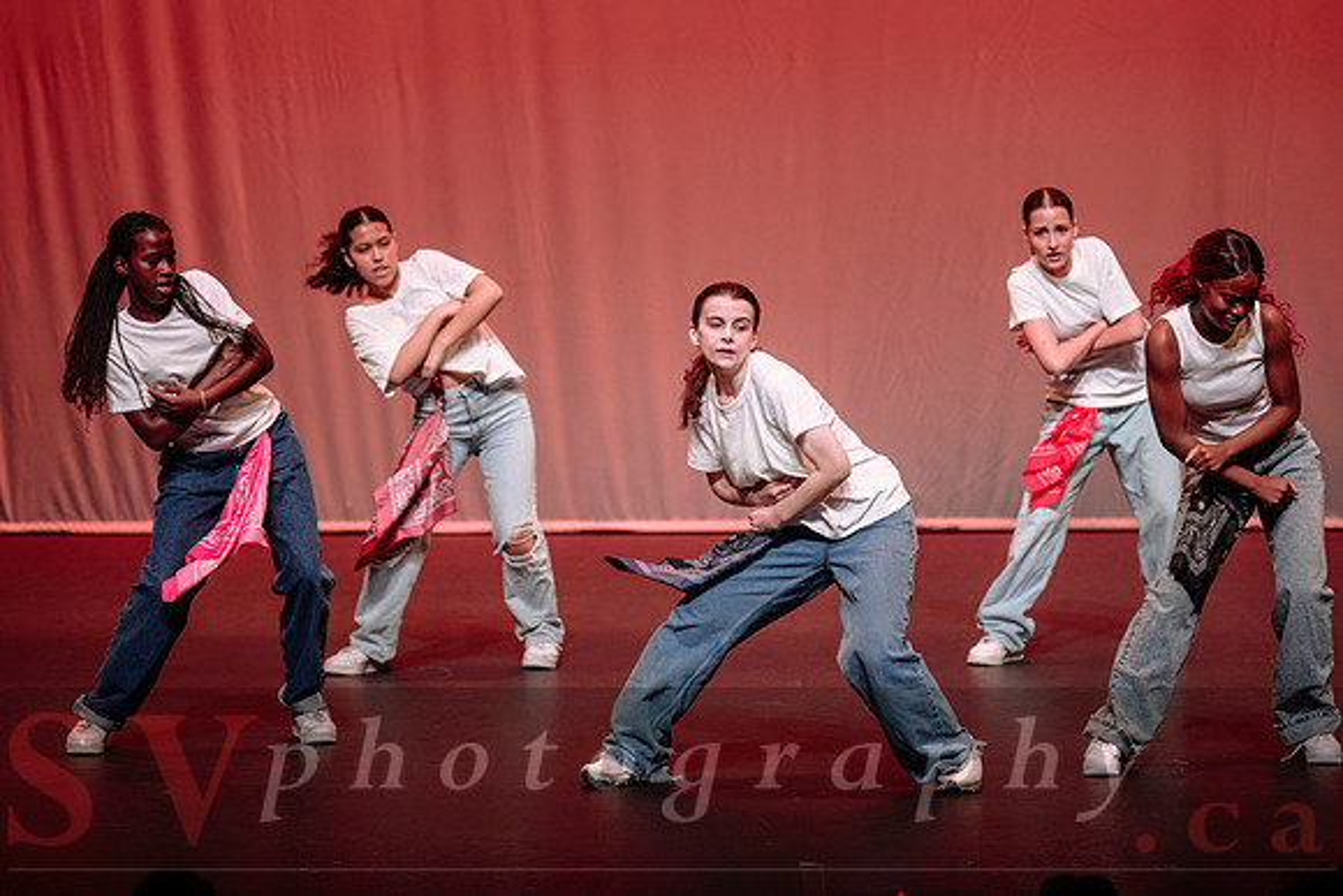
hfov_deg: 13.0
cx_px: 672
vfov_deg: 8.7
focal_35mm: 158
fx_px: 5892
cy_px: 393
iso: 1250
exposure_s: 1/500
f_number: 2.8
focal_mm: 135
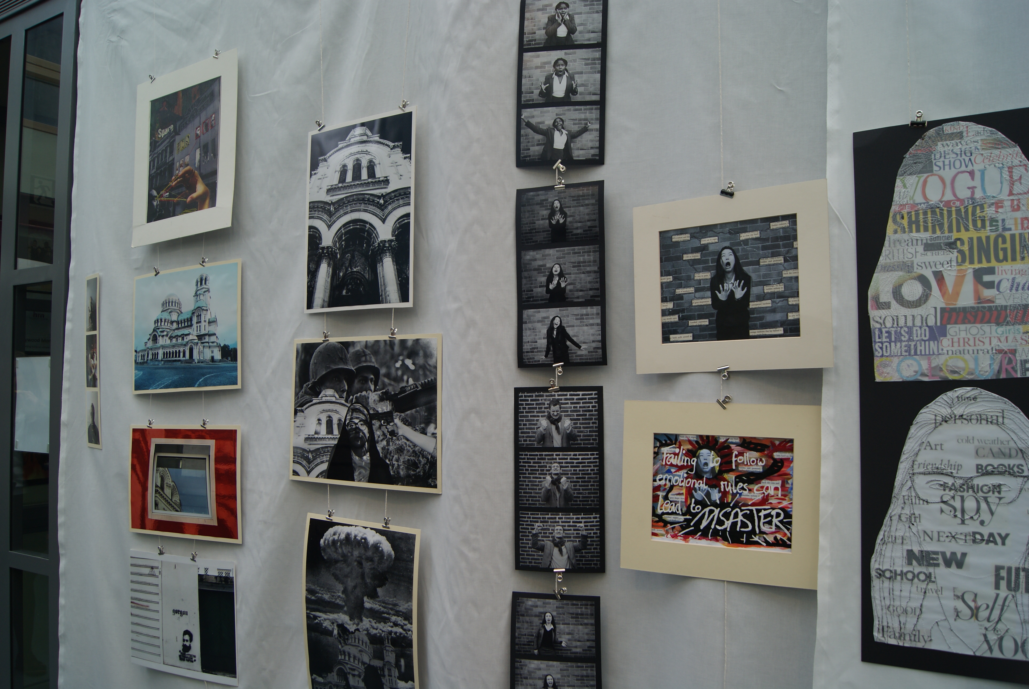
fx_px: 1116
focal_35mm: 39
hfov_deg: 49.5
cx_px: 514
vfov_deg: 34.3
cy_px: 344
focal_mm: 26
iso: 100
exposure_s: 1/60
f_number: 5
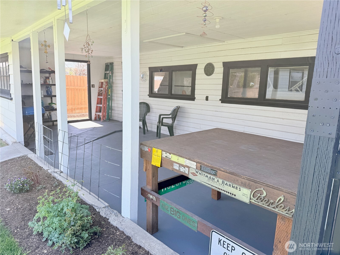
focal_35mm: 24
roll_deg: -0.9
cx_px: 170
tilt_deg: -10.4
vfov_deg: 56.8
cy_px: 128
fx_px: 236
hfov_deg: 71.6
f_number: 1.78
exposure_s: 1/517
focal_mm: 6.76
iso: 80
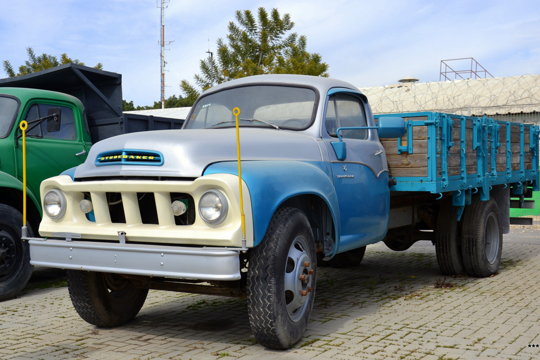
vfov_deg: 31.2
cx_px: 276
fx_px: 645
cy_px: 181
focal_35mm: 43
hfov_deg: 45.4
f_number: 8
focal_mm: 28
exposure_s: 1/250
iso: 100
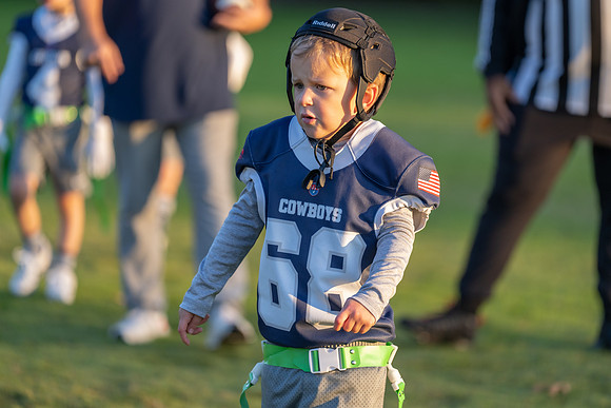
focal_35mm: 197
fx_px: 3344
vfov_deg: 7.0
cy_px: 204
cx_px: 306
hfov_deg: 10.4
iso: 500
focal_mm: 197
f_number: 2.8
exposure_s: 1/1000
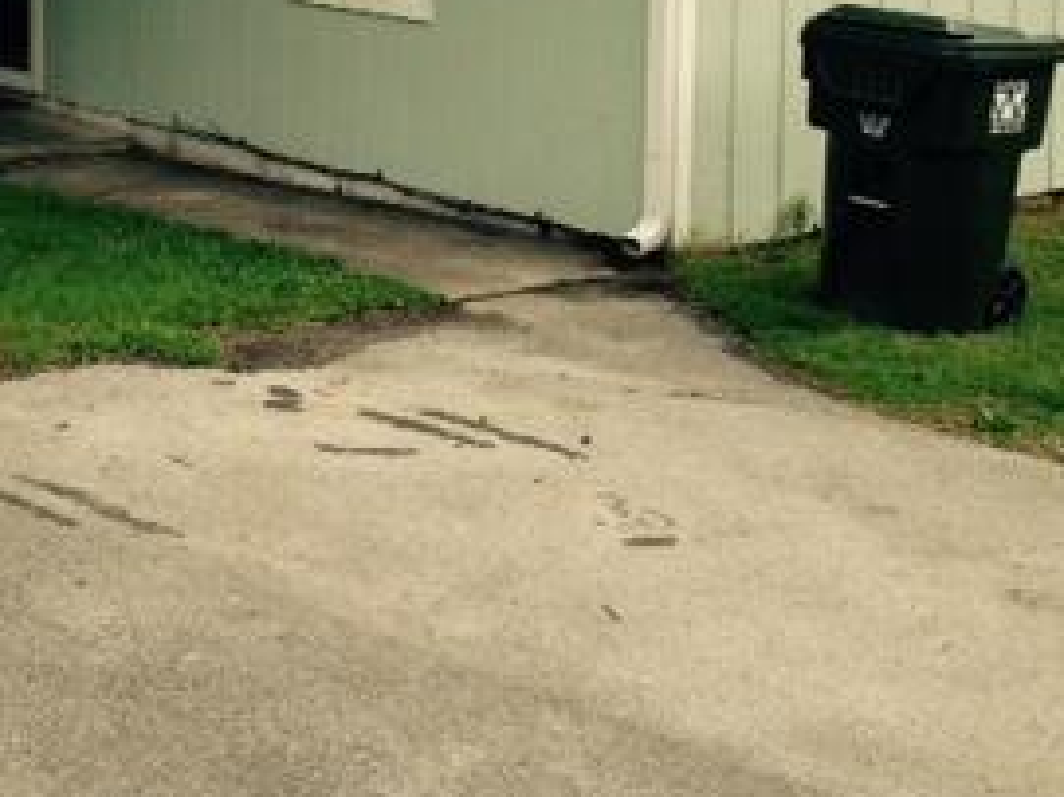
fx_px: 2396
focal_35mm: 78
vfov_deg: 18.3
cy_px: -55
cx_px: 283
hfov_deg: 24.8
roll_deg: +0.4
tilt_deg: -5.5
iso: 50
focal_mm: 4.12
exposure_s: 1/733
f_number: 2.4
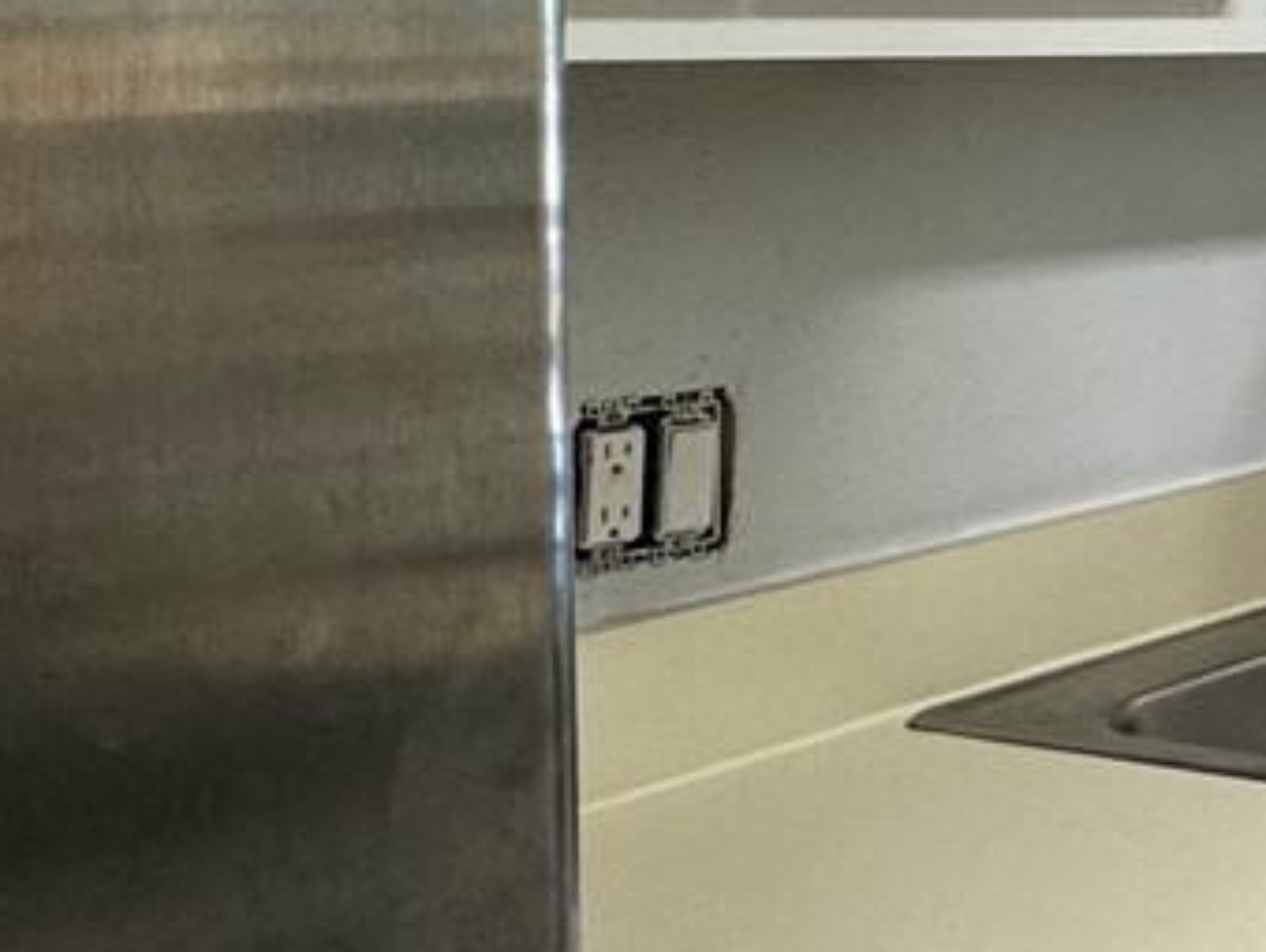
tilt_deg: -0.4
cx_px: 2308
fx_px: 2416
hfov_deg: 20.4
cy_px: 26
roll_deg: -0.1
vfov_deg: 21.6
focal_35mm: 66
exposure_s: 1/120
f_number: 2.2
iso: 100
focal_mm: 2.22
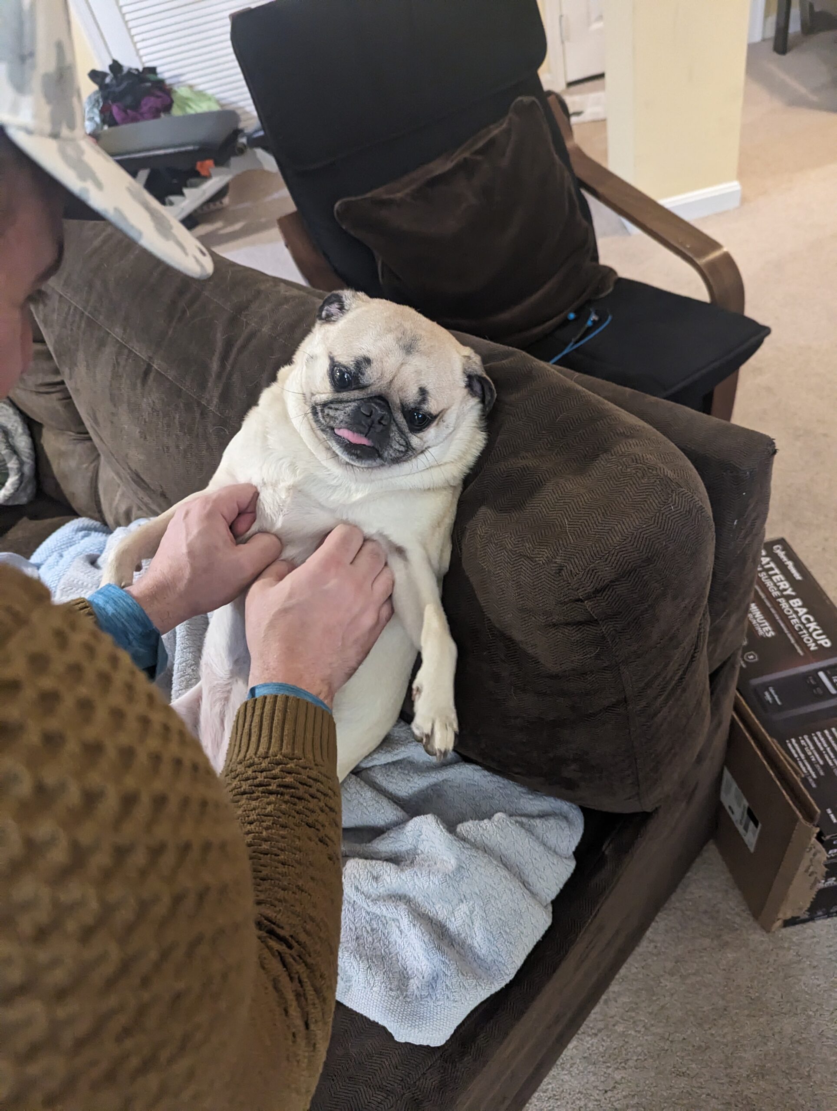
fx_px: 772
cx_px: 418
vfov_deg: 71.5
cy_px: 556
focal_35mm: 24
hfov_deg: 56.9
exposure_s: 1/120
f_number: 1.85
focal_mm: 6.81
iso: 3244
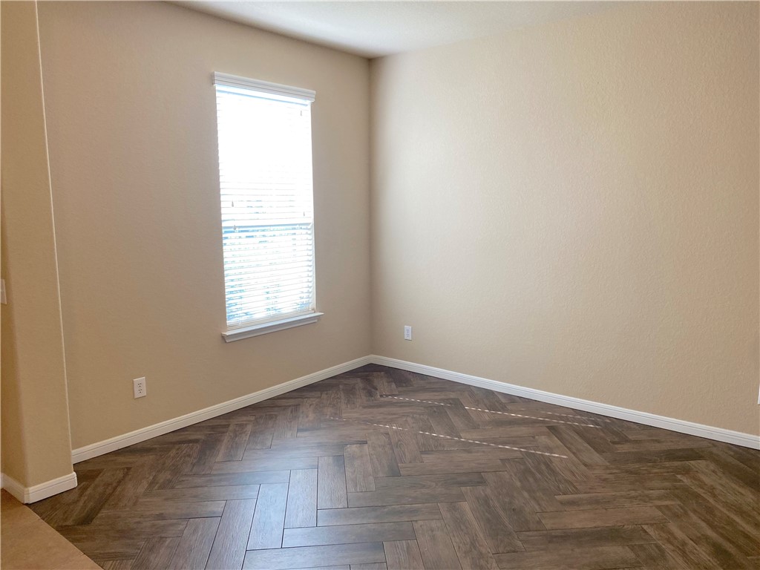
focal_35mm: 26
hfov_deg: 67.3
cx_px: 380
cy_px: 285
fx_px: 571
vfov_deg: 53.1
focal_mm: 4.25
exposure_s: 1/120
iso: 80
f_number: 1.8
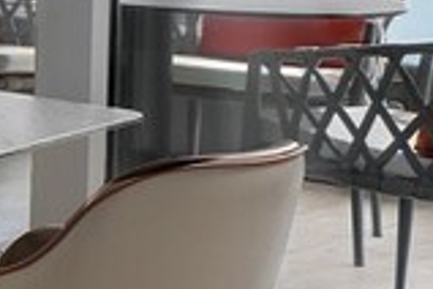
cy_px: -284
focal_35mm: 184
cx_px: -1100
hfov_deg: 8.3
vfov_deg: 7.2
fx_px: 2213
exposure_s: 1.6
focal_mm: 24
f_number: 16
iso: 100
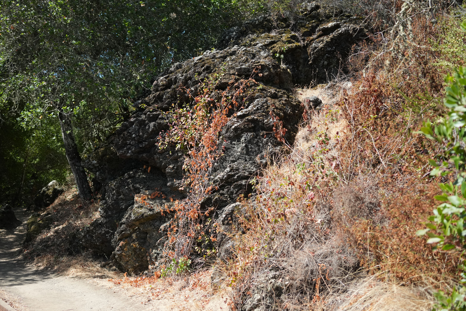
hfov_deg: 39.6
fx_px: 647
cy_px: 156
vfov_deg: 27.0
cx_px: 233
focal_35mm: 50
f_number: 4.5
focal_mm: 50
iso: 800
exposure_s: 1/2000
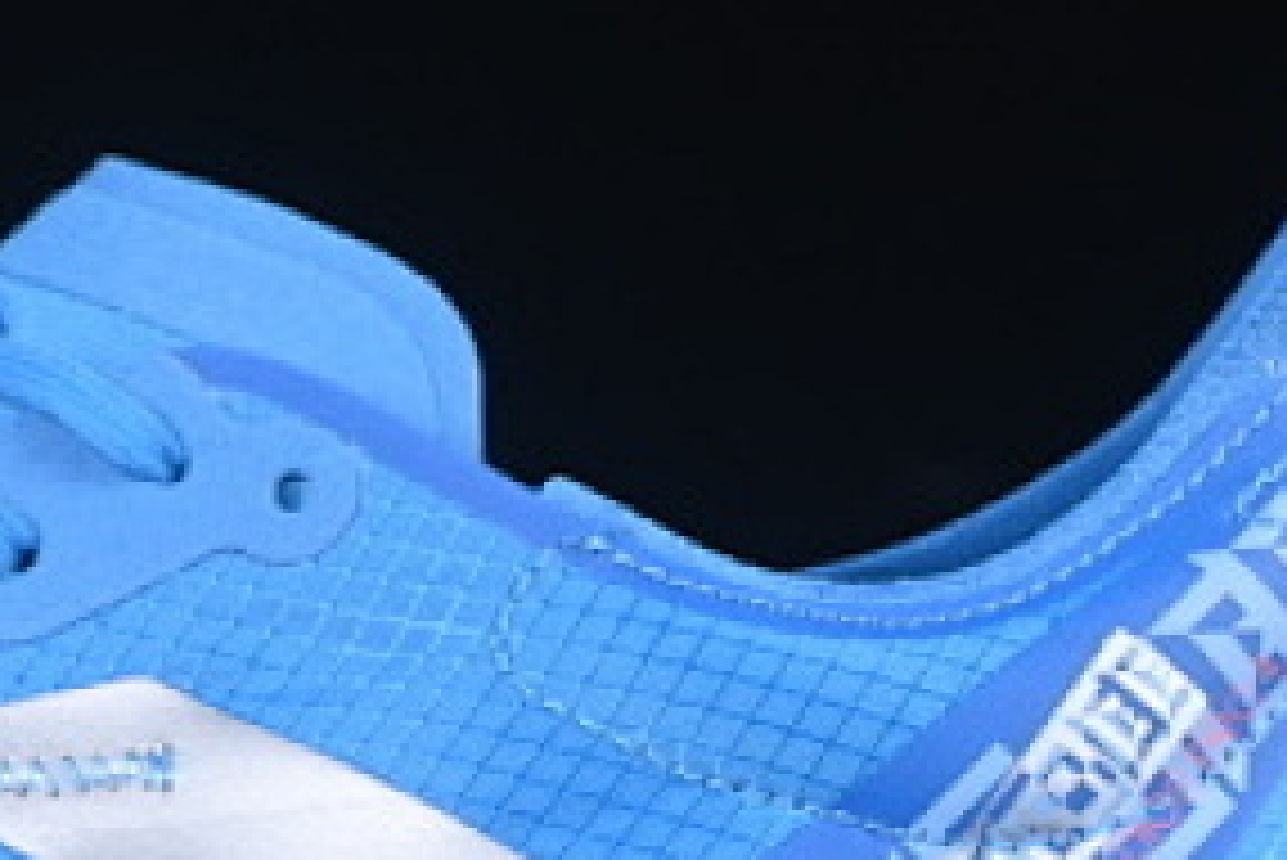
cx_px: 76
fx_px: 10122
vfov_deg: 4.9
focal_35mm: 283
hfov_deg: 7.3
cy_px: 698
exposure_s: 1/60
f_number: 7.1
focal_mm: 50
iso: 160
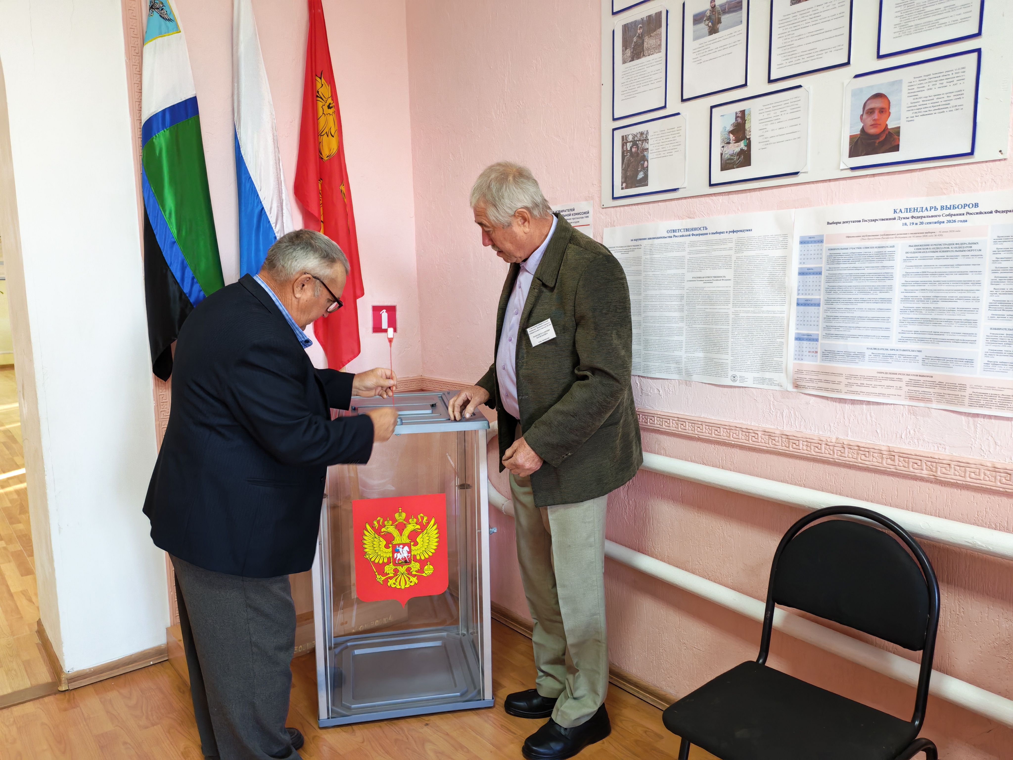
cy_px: 380
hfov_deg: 65.3
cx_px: 506
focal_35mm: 27
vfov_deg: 51.4
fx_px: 790
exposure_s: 1/33
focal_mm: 6.12
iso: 1250
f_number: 1.9
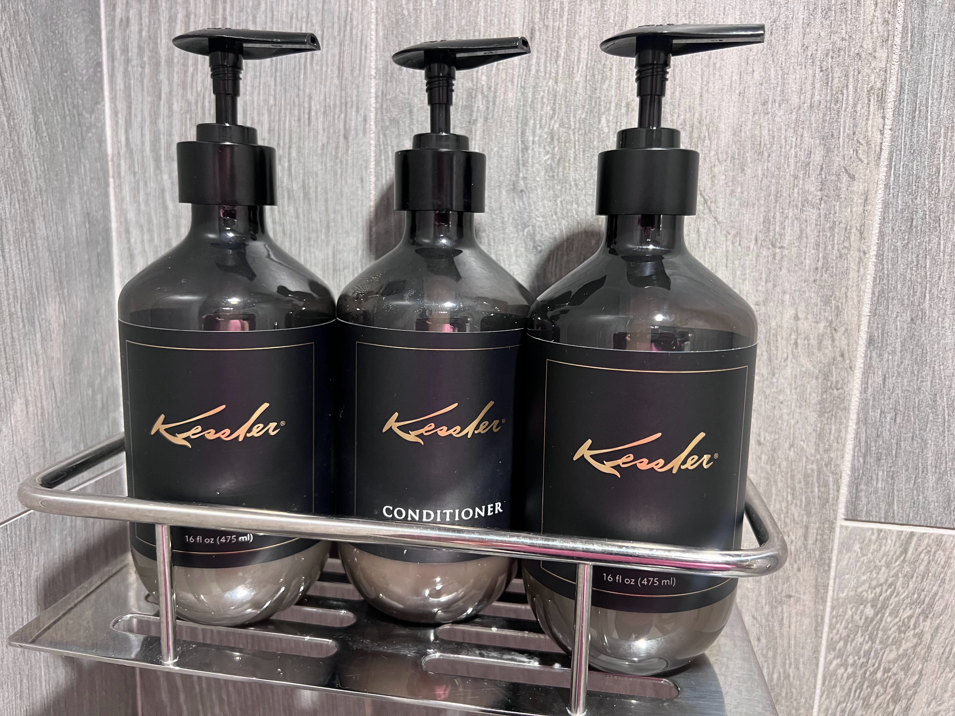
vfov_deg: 53.1
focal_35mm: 26
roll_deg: -1.2
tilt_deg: -9.8
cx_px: 478
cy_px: 358
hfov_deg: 67.3
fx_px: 717
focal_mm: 5.7
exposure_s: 1/60
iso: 320
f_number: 1.5
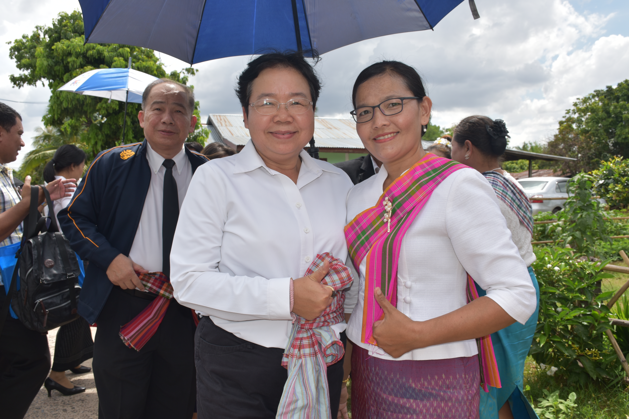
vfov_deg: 40.0
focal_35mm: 33
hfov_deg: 57.2
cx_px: 314
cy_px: 210
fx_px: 577
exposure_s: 1/200
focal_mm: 22
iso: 100
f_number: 9
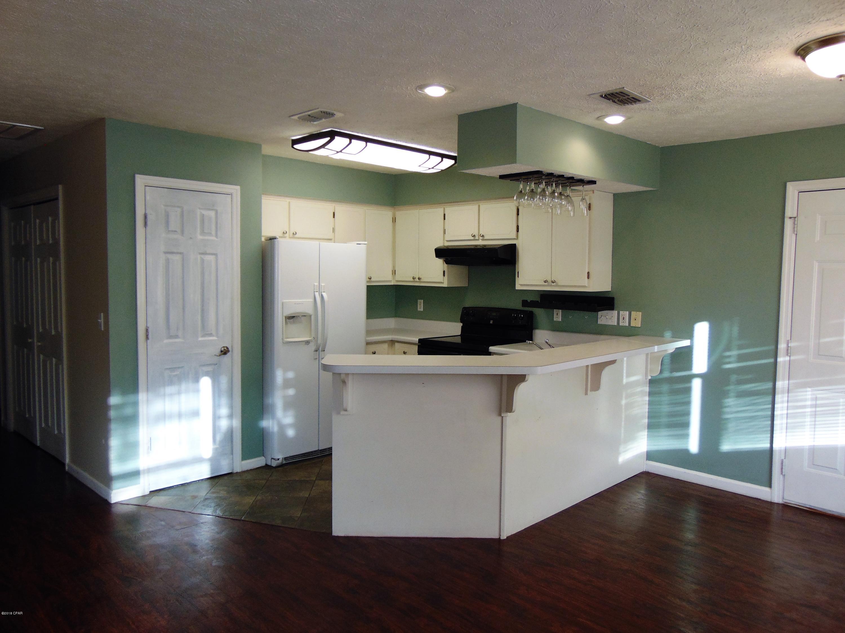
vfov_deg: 54.9
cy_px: 316
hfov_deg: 69.4
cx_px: 422
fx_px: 610
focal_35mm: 25
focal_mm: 4.5
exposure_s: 1/30
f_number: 3
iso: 100
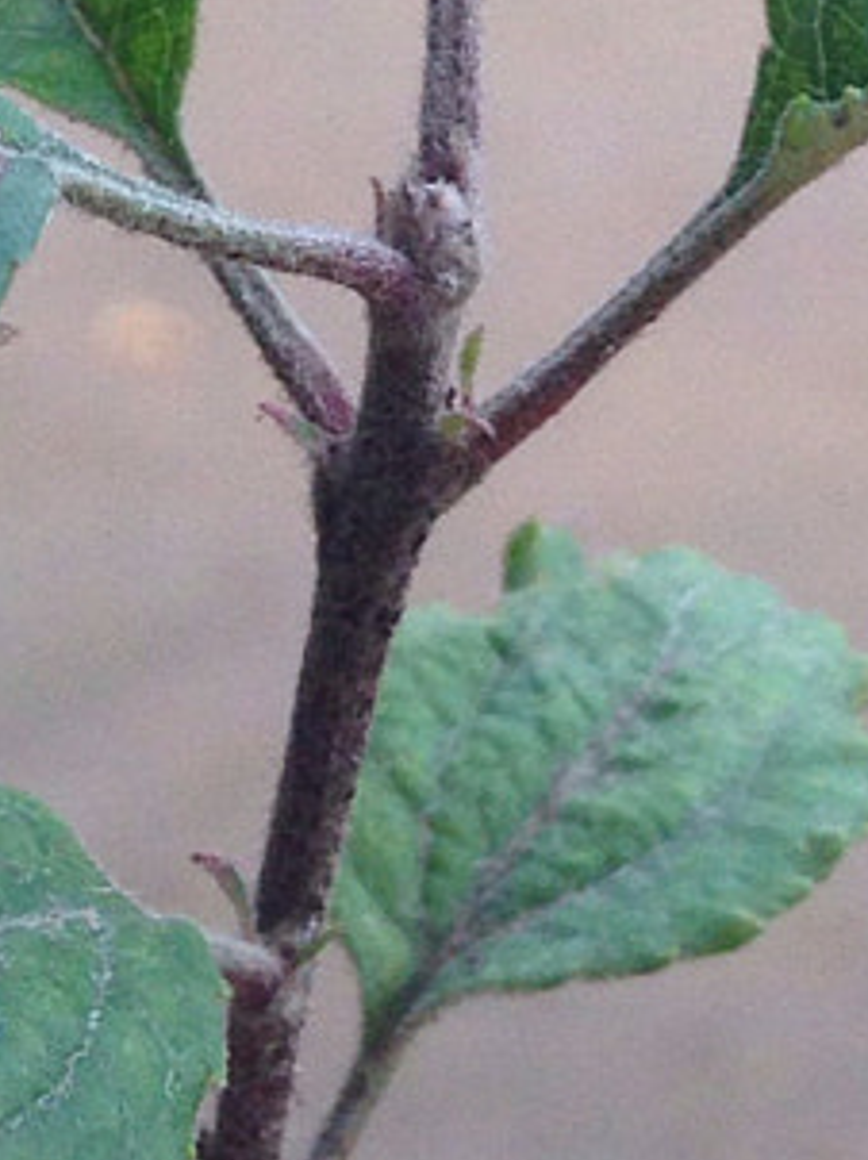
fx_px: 5859
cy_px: -837
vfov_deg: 10.7
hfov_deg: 8.4
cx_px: 757
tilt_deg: -10.4
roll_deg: +2.1
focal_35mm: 175
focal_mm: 4.12
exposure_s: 1/120
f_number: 2.4
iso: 80
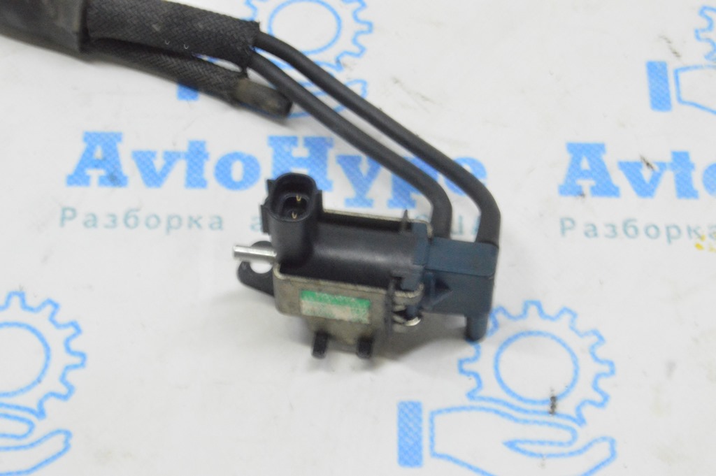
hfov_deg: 24.6
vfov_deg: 16.5
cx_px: 358
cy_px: 238
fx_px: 1639
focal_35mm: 82
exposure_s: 1/15
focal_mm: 55
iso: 6400
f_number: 20
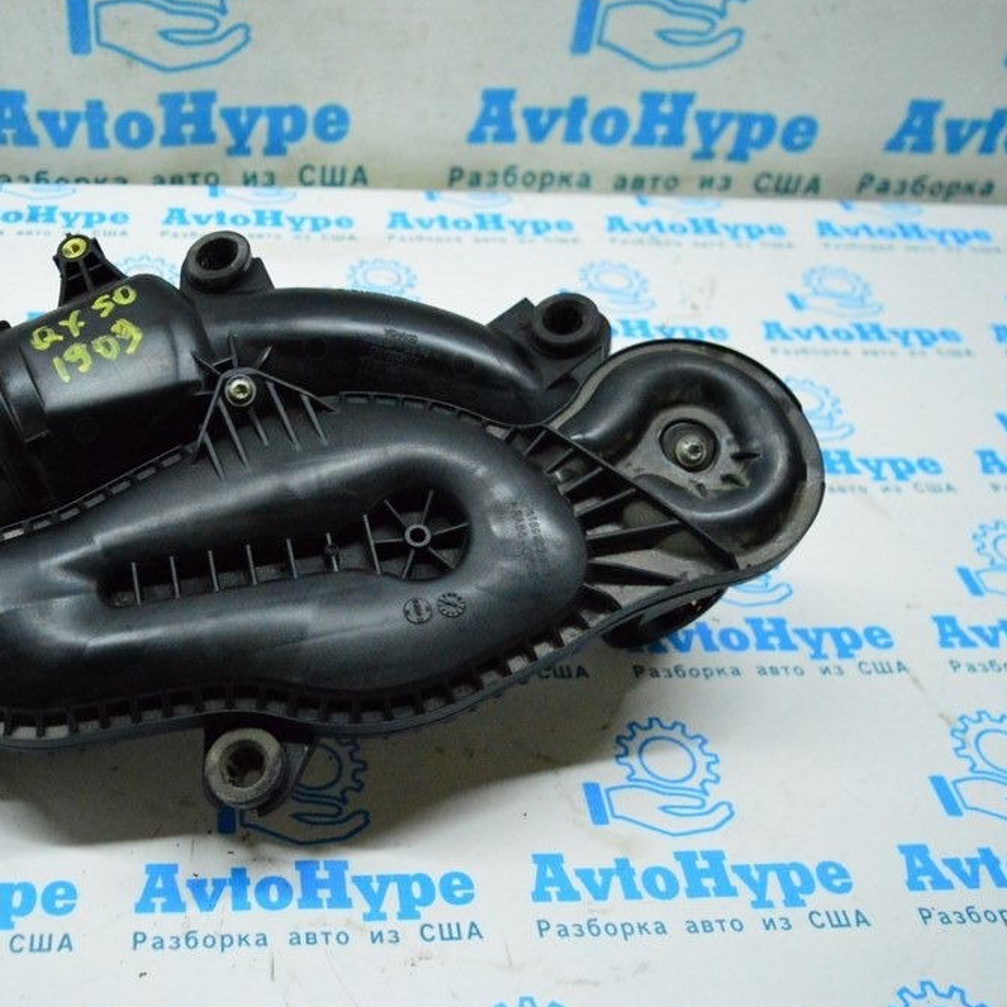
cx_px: 263
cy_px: 507
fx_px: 1284
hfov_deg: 41.7
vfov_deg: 42.8
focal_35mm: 39
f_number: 4
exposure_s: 1/800
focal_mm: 20
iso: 6400
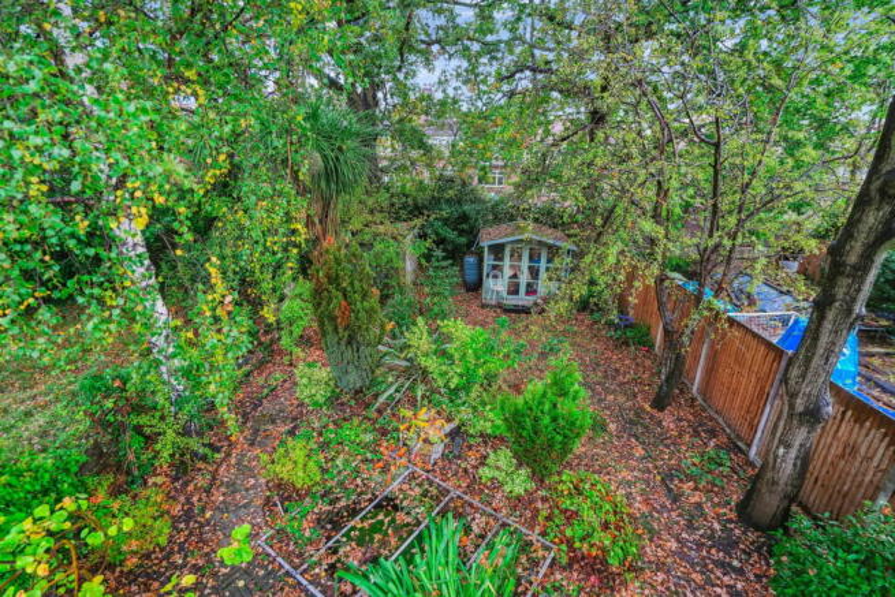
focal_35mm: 16
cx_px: 448
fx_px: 398
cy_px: 298
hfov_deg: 96.7
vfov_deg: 73.8
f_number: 5
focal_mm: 16
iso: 320
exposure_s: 1/100
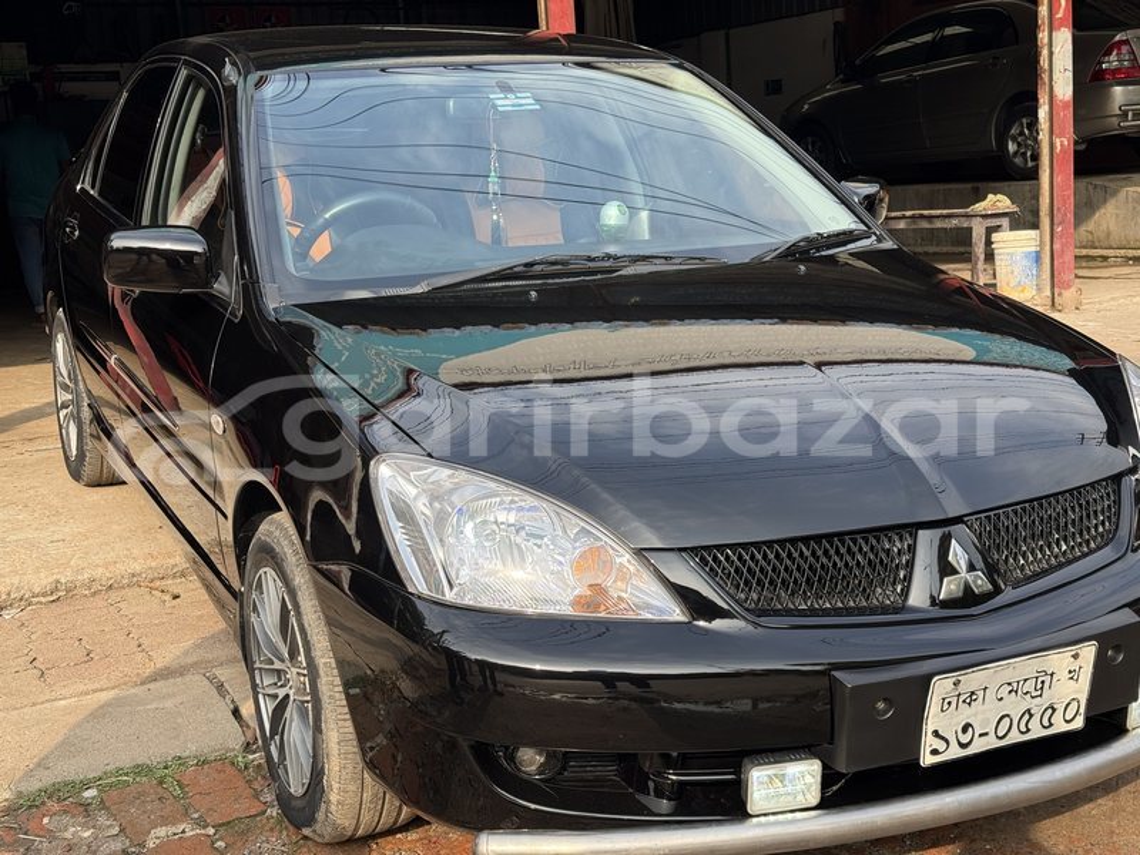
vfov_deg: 30.3
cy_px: 428
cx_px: 570
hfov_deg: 39.7
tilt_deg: -9.3
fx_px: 1581
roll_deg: +3.9
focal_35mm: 48
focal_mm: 6.76
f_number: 1.78
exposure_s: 1/1059
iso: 64
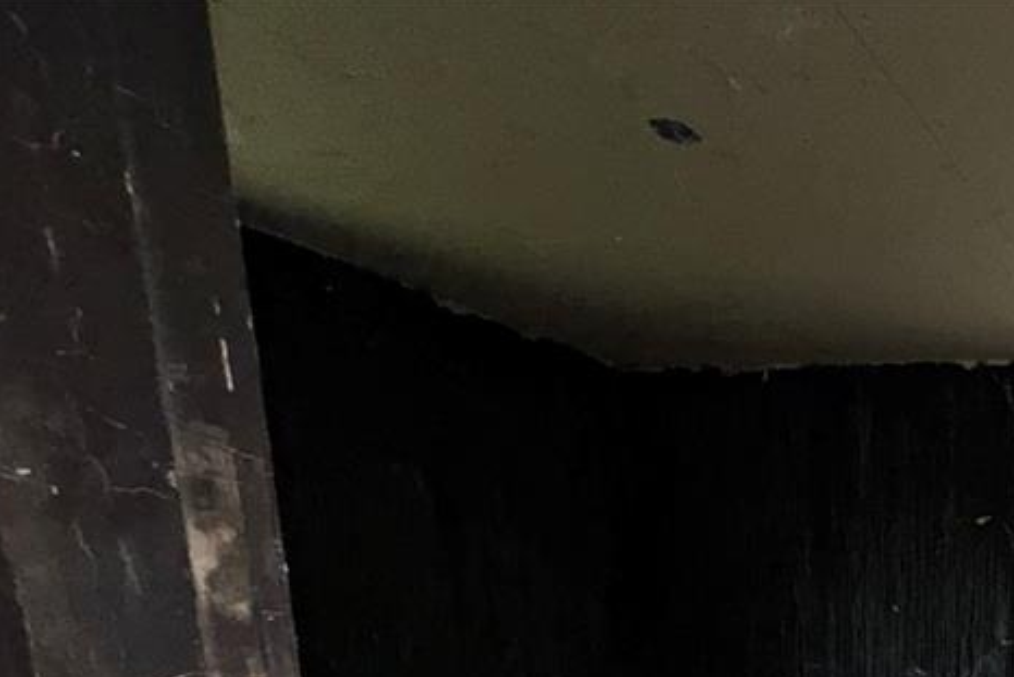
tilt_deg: -12.6
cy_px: 829
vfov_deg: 33.0
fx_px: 902
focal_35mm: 32
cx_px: 1092
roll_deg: -3.3
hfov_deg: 45.5
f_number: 2.2
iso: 125
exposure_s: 1/60
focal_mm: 2.22
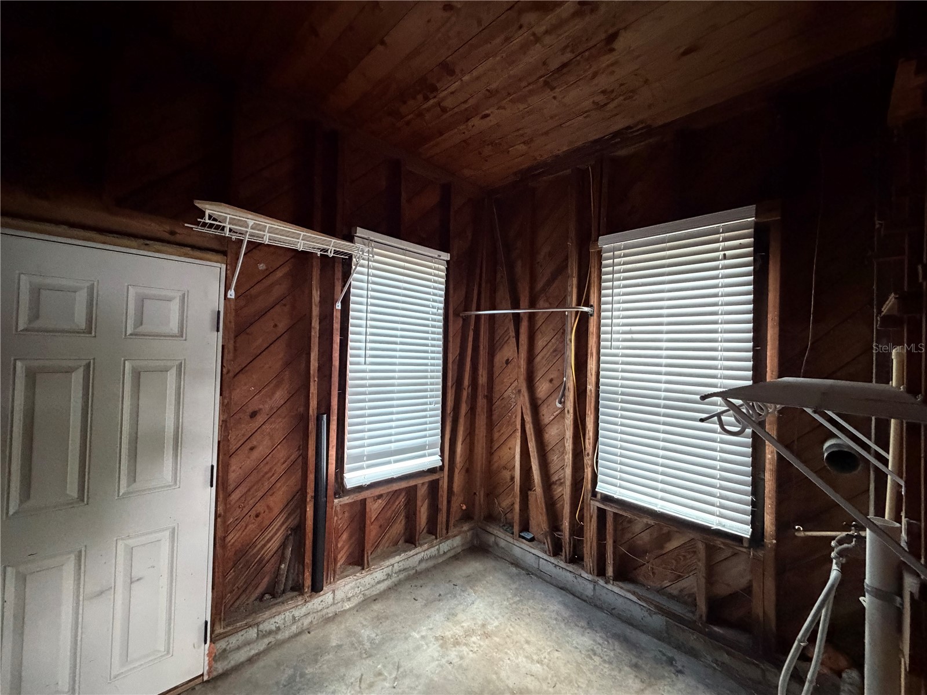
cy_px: 348
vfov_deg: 85.7
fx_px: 375
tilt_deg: +0.9
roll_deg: -1.1
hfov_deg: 102.1
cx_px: 464
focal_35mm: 14
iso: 1000
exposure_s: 1/60
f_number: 2.2
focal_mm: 2.22
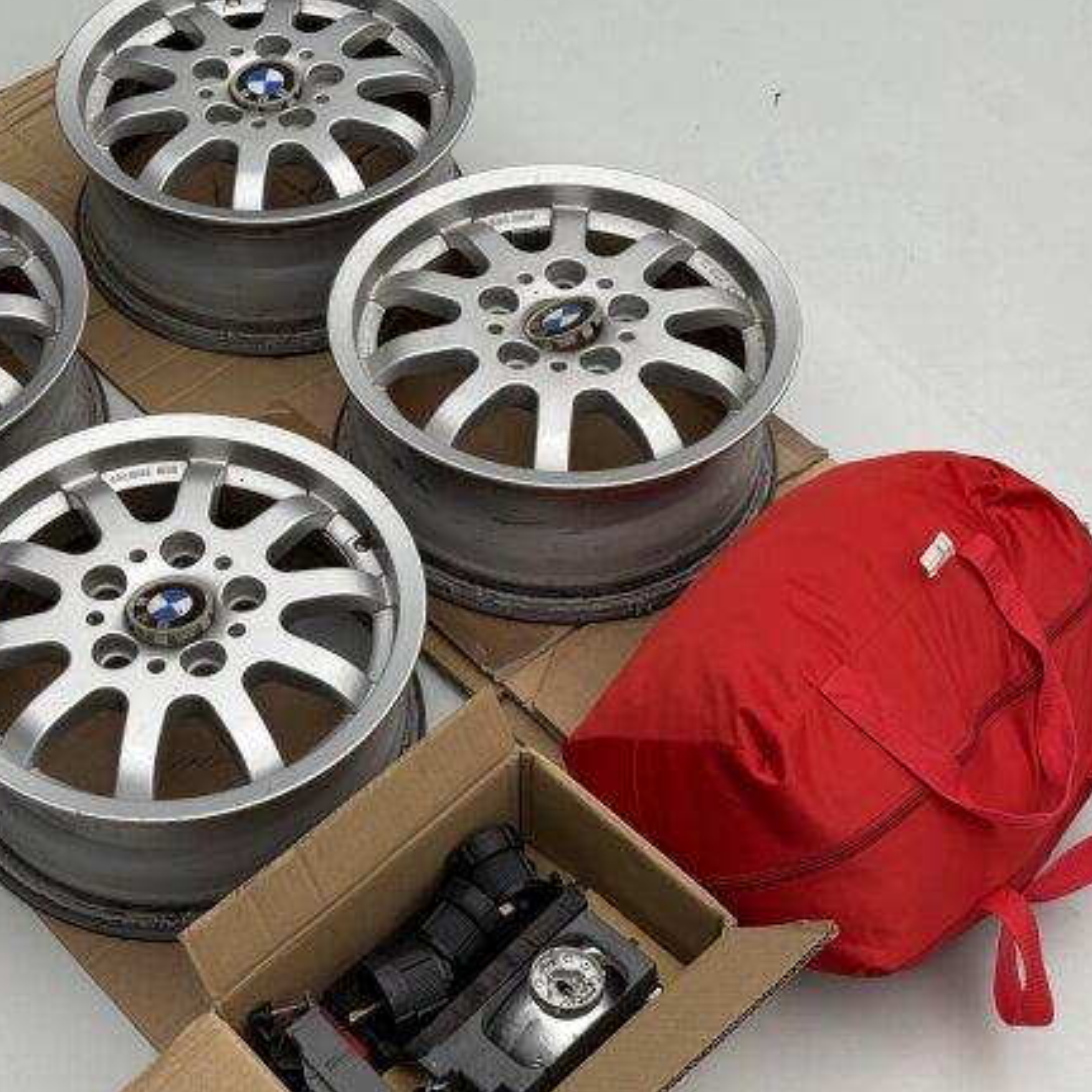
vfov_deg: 27.3
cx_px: 375
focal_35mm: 63
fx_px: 2248
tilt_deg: -49.5
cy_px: 507
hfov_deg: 27.2
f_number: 1.78
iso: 80
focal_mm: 6.76
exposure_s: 1/98
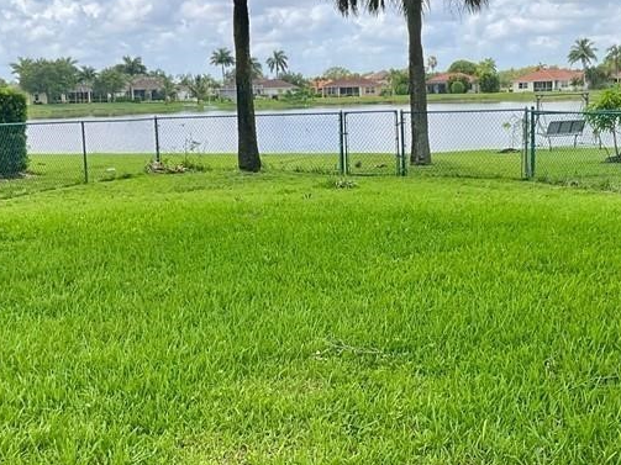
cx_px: 362
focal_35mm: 59
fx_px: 1058
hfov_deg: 32.6
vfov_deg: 24.8
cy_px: 242
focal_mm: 3
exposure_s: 1/606
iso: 25
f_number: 1.8
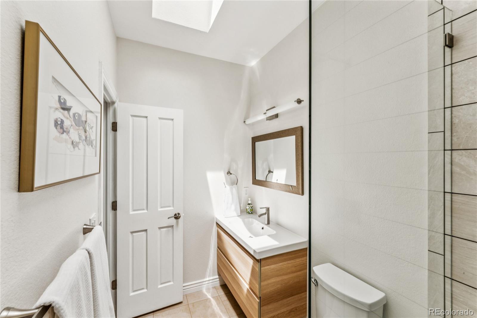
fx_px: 185
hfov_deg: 104.3
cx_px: 238
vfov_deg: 81.2
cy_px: 159
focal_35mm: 14
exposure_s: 1/13
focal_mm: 14
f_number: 22
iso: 125
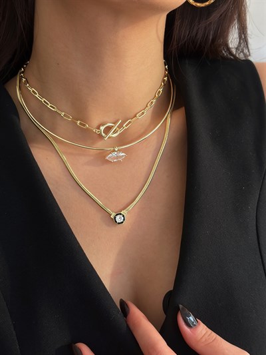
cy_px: 178
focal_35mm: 48
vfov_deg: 39.6
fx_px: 492
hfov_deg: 30.3
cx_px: 133
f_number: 1.8
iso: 80
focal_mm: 6.86
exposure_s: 1/180
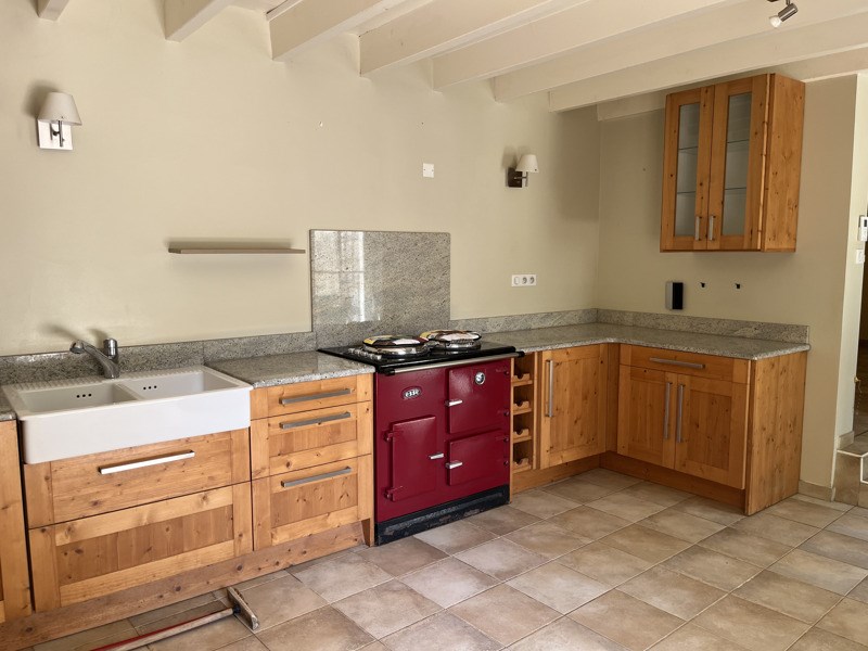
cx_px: 434
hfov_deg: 67.3
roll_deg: +0.0
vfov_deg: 53.1
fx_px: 652
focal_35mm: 26
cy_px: 326
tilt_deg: -6.4
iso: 64
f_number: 1.6
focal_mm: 5.1
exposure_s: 1/121
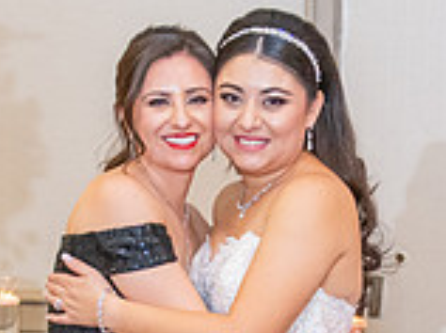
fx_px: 1467
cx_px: 250
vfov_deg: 12.7
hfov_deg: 17.3
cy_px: 395
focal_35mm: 114
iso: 1600
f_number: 2.8
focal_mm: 24
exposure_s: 1/160
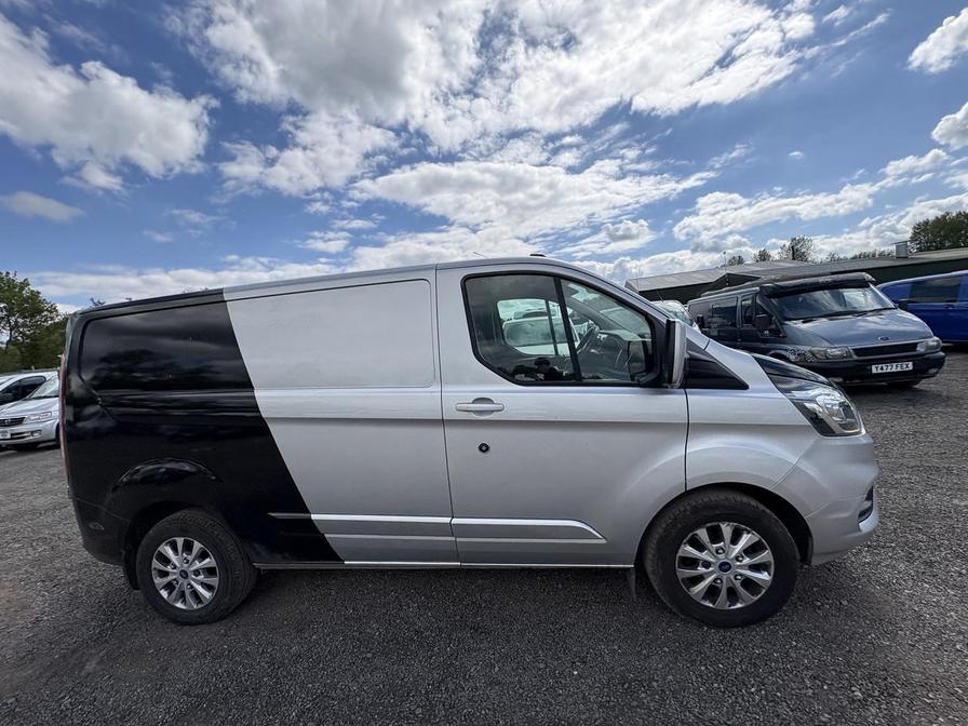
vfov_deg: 85.7
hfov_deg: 102.1
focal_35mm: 14
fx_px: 391
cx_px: 484
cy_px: 363
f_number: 2.2
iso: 50
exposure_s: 1/2083
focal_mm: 2.22
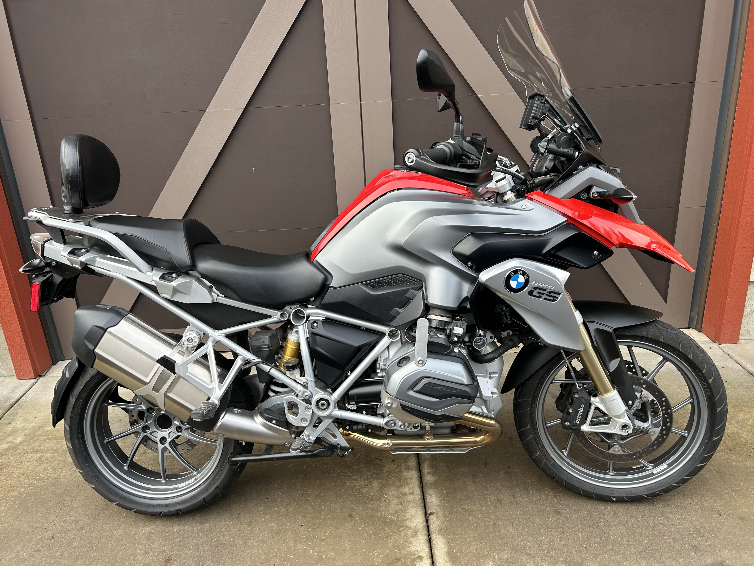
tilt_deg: -19.6
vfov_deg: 51.3
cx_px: 379
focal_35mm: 27
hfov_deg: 65.3
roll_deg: +3.4
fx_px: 588
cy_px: 273
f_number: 1.5
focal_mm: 5.7
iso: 40
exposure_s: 1/211
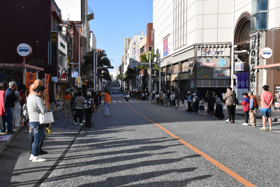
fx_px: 315
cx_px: 140
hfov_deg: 47.9
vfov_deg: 33.0
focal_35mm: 40
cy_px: 94
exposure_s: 1/1000
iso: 2500
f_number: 16
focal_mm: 27
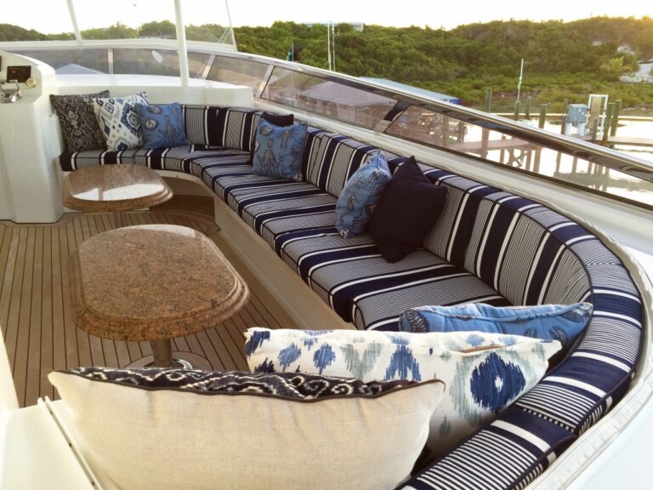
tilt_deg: -18.1
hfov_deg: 61.7
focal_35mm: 29
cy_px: 245
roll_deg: +0.1
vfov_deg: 48.2
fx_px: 547
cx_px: 326
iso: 32
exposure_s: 1/120
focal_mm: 4.15
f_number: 2.2
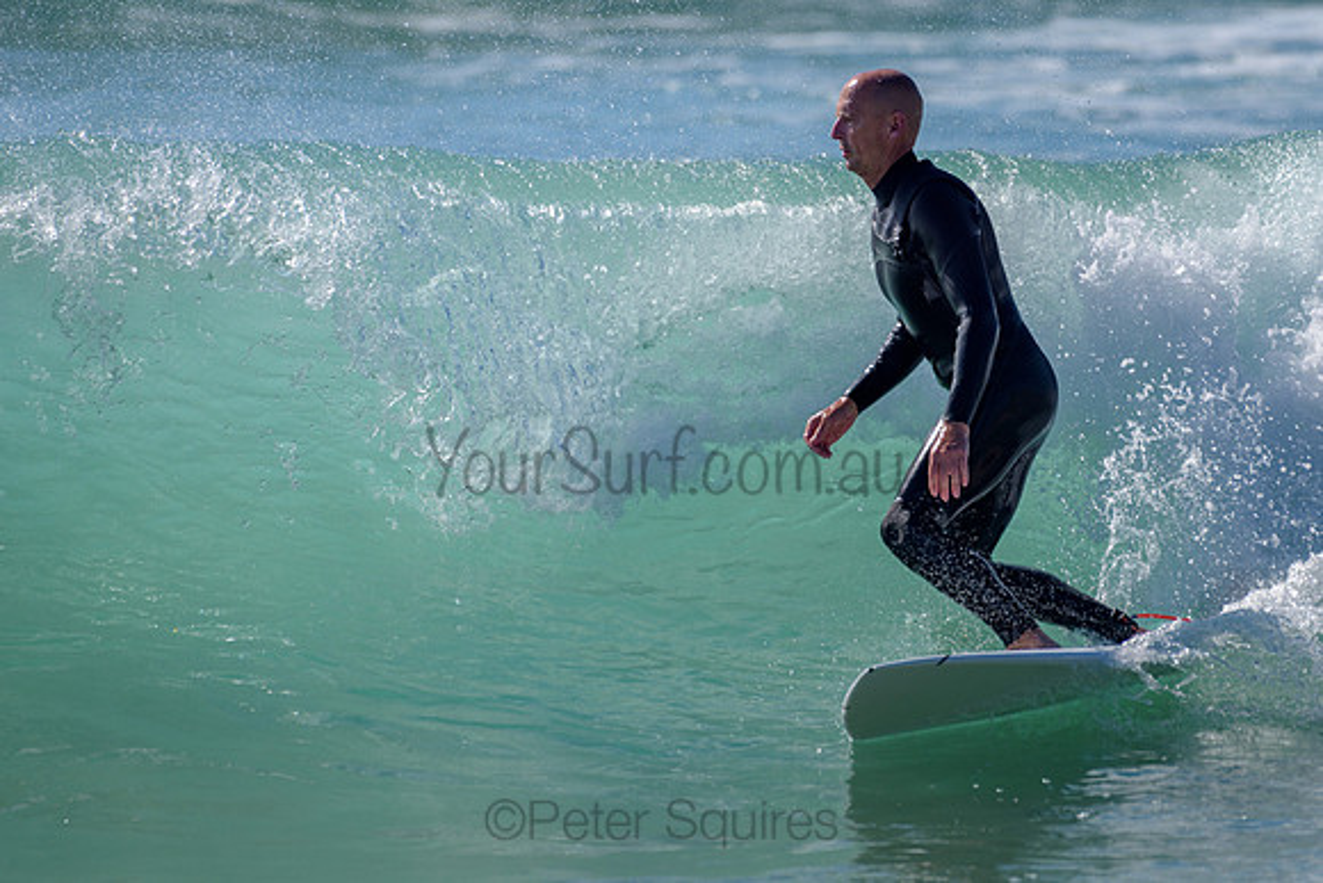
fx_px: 22526
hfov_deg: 3.4
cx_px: 811
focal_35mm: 613
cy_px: 395
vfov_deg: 2.2
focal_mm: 500
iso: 125
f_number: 5.6
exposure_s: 1/2000
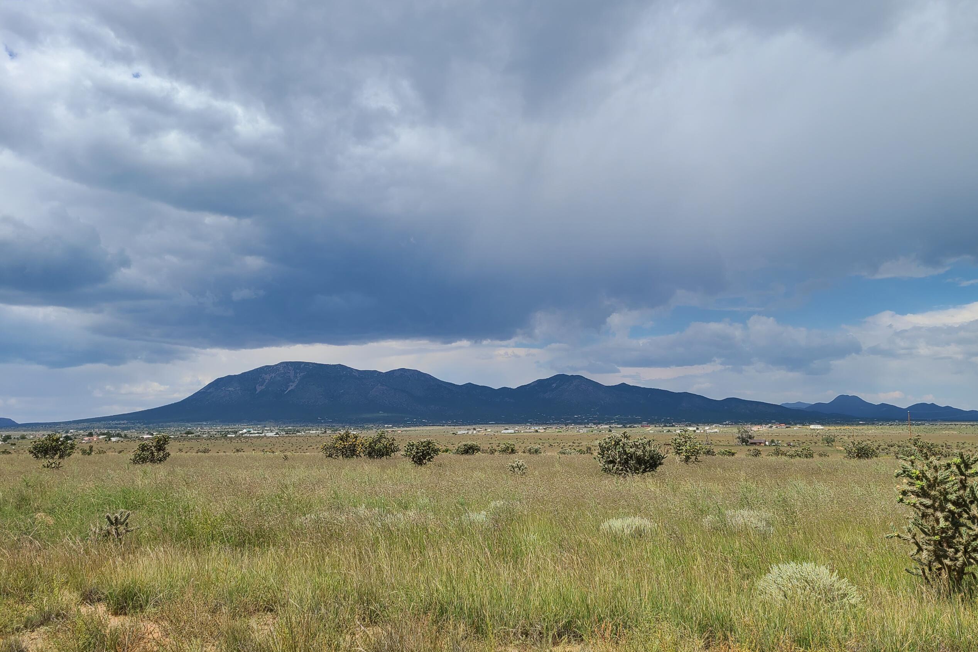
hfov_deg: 58.6
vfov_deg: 40.7
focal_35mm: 32
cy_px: 223
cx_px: 535
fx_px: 869
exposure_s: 1/3446
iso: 40
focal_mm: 5.4
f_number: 1.8
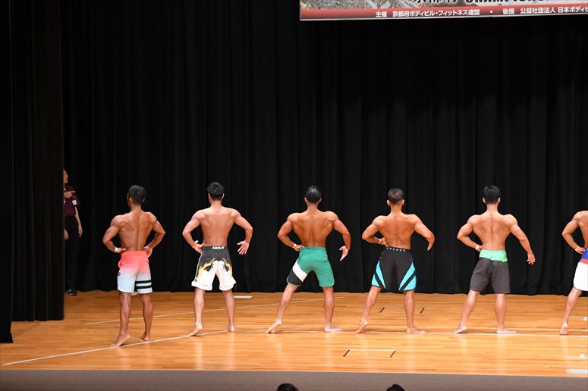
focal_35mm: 127
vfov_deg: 10.8
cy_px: 196
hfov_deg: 16.1
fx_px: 2073
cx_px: 294
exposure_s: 1/400
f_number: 5.6
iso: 5000
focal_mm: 85
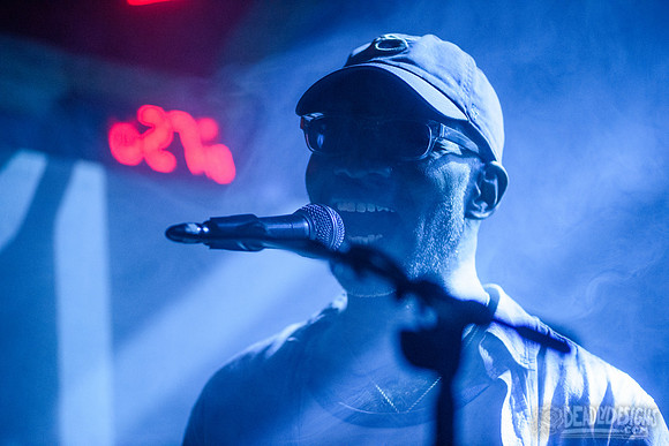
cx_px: 334
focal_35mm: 200
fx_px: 3717
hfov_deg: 10.3
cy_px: 223
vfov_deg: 6.9
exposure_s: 1/200
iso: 3200
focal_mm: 200
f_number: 3.2
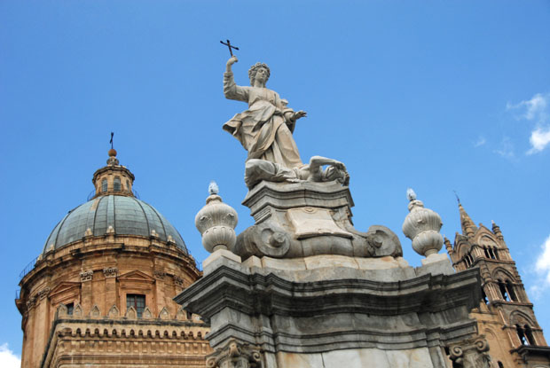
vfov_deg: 28.1
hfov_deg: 41.1
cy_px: 184
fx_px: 734
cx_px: 275
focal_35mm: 48
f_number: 4.5
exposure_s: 1/500
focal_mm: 32
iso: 400
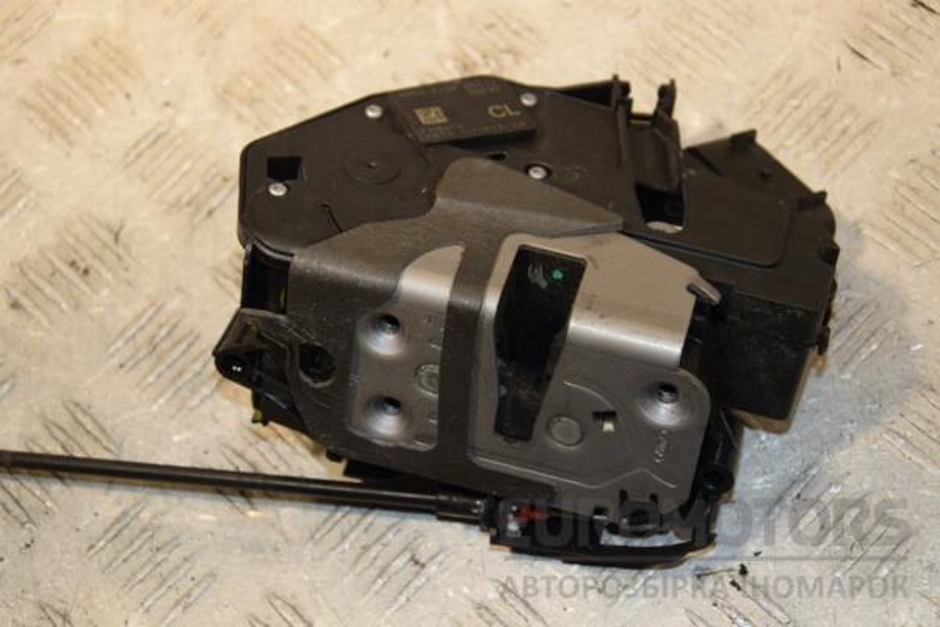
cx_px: 470
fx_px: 2037
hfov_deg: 26.0
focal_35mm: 78
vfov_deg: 17.5
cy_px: 314
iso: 800
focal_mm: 52
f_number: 5.6
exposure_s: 1/200
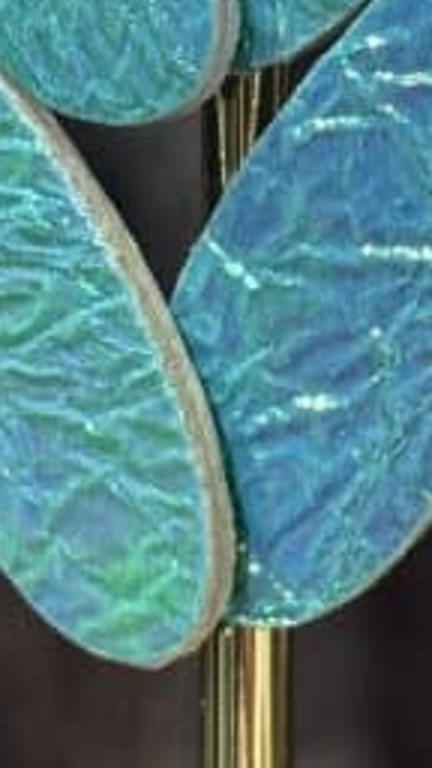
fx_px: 4623
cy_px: 75
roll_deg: -1.5
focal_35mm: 227
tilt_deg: -7.6
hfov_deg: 5.3
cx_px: 273
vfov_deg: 9.5
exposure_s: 1/100
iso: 80
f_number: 1.6
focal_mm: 5.96
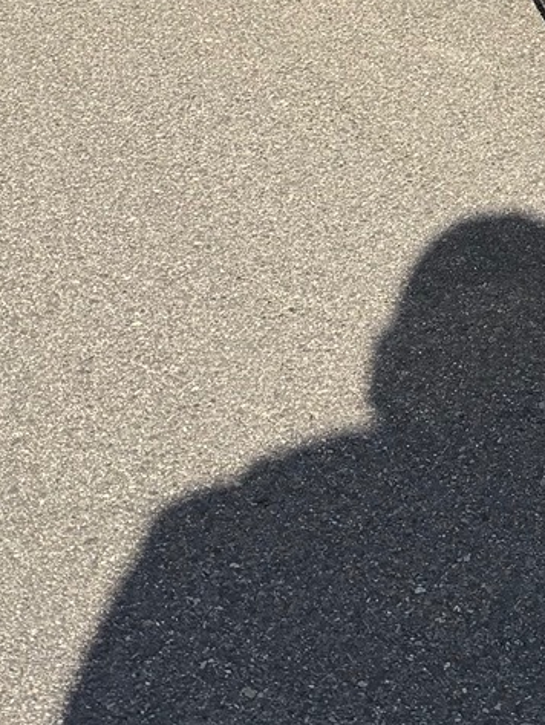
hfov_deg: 13.4
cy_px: -676
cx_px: 899
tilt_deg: -5.3
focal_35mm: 102
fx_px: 2139
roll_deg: +0.7
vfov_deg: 15.7
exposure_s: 1/2506
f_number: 1.78
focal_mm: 6.76
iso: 80
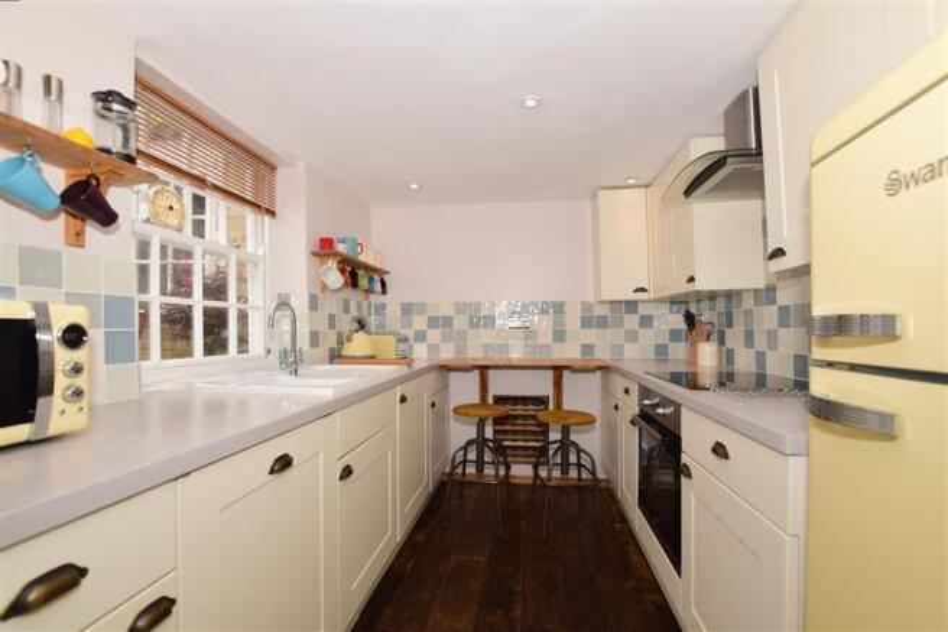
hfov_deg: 100.4
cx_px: 474
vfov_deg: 77.3
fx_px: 395
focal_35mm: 15
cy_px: 316
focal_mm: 10
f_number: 7.1
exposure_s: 1/200
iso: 200
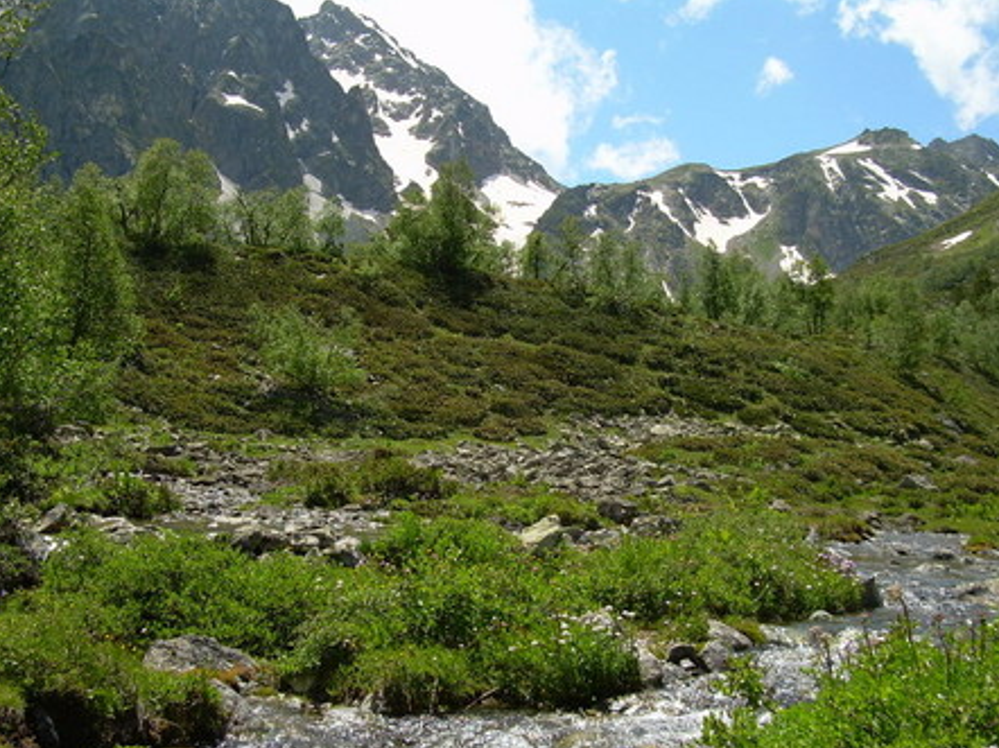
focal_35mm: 43
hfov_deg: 43.9
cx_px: 497
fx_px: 1240
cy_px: 417
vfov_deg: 33.5
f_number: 4.6
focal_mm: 6.3
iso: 50
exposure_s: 1/354
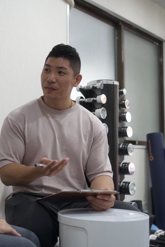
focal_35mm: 56
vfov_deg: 35.6
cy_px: 124
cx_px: 20
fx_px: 385
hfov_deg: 23.6
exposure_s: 1/160
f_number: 2.8
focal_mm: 37
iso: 800
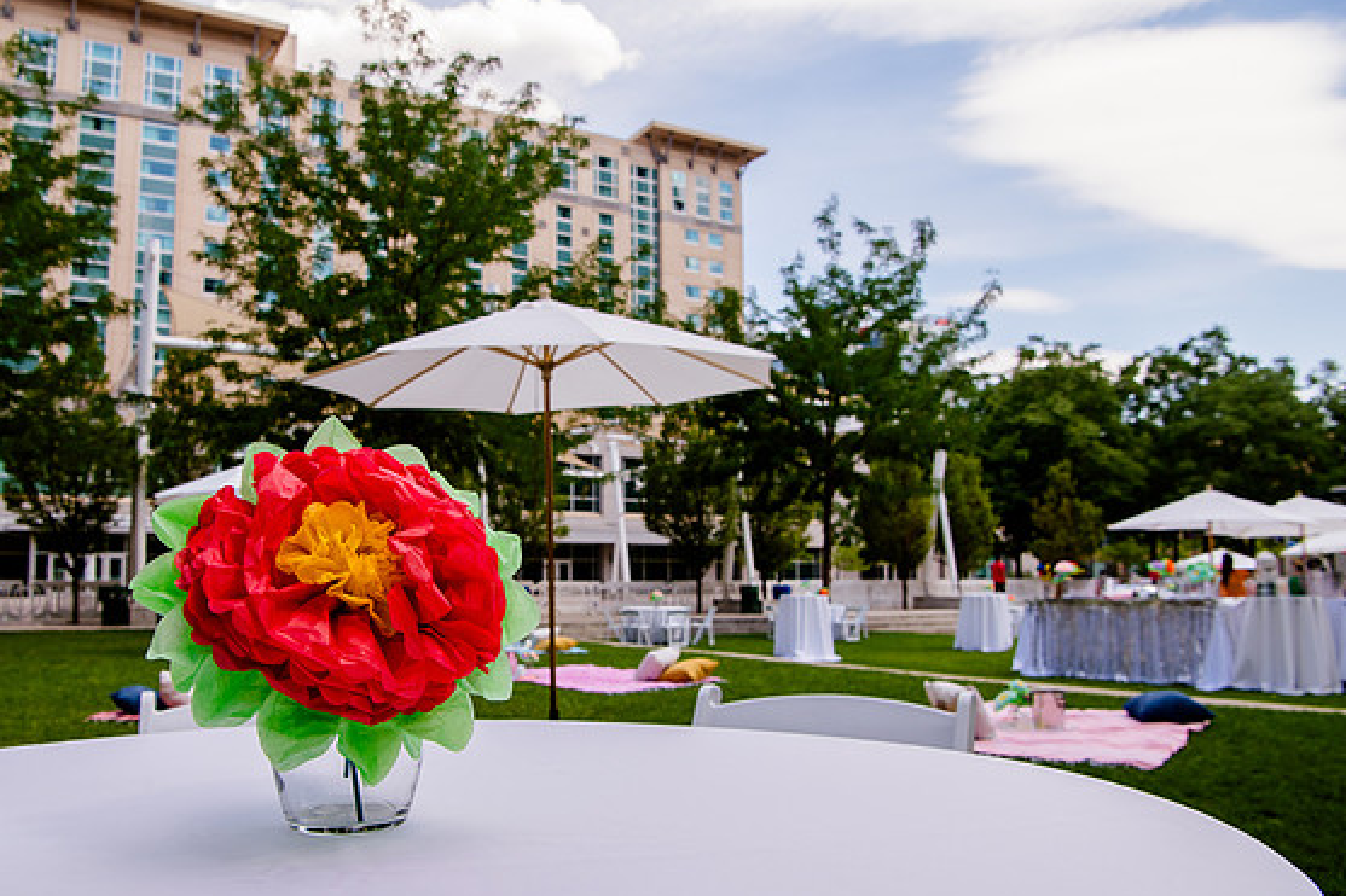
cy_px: 505
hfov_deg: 65.2
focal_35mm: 28
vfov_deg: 46.3
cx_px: 578
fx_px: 1047
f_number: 8
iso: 320
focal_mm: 24
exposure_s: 1/400
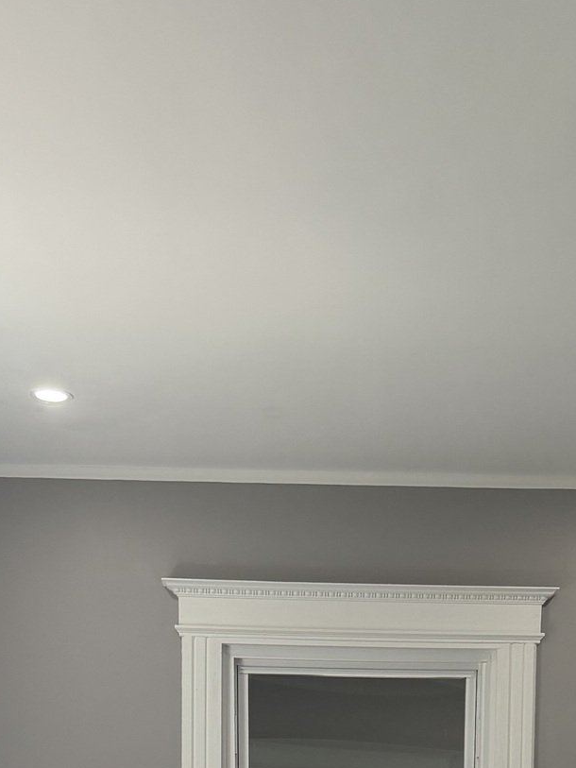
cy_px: 1036
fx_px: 1508
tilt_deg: -4.6
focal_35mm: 68
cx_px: 373
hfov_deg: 21.6
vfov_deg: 24.4
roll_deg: -0.4
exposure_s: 1/208
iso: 125
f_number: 1.78
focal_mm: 6.76
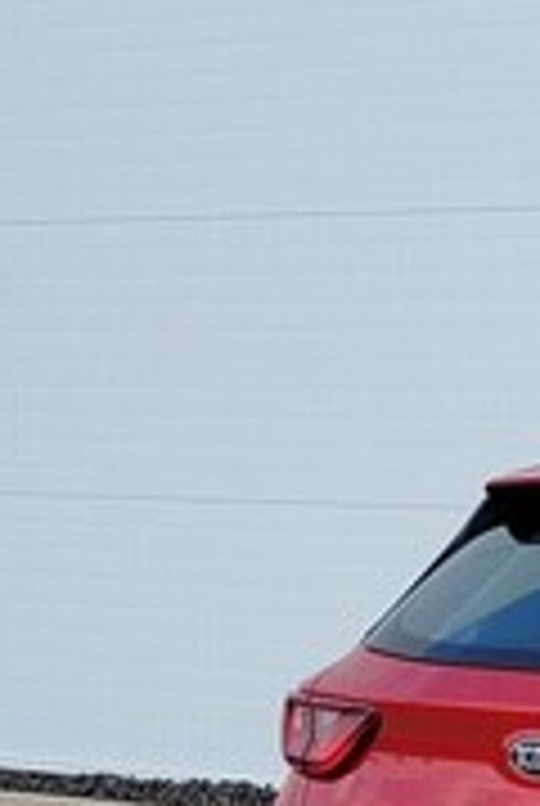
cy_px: 777
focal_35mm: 83
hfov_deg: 14.0
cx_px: 1071
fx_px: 1860
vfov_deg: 23.6
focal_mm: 5.4
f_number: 1.8
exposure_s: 1/1718
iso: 40
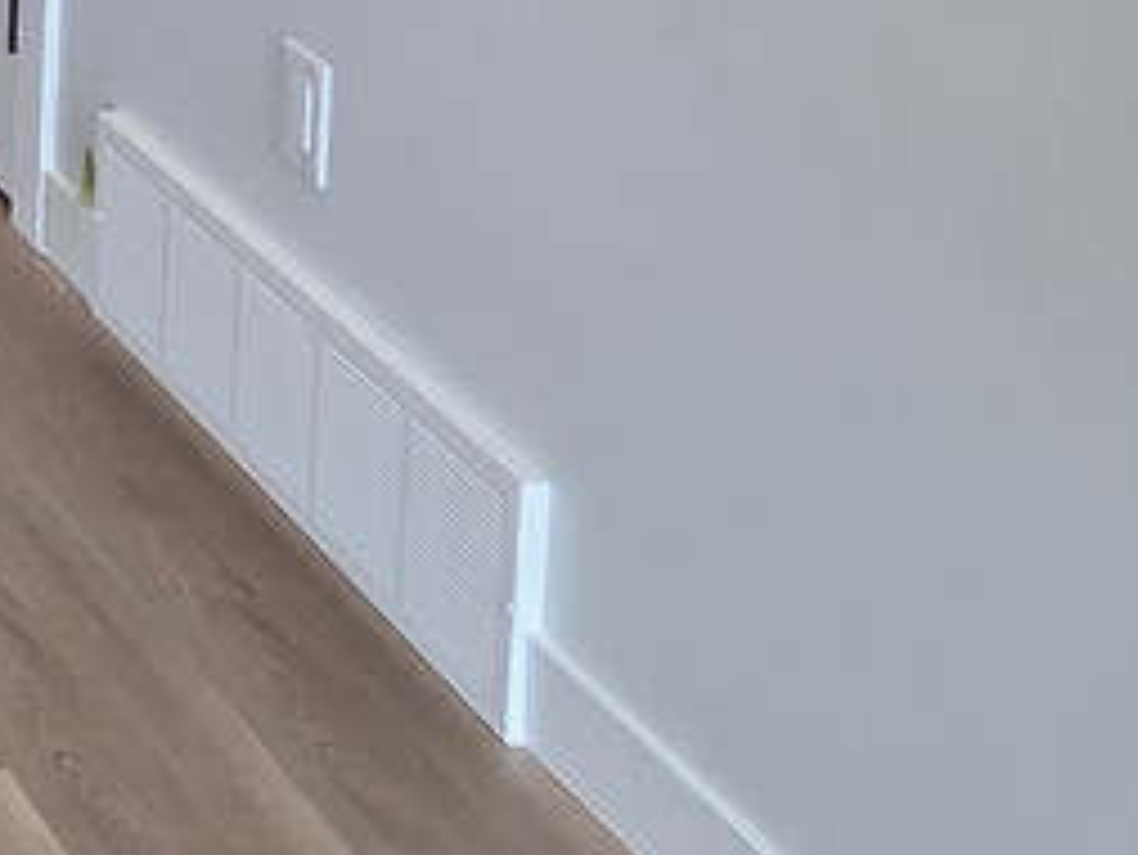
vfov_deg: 15.7
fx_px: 2598
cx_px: -1250
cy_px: -729
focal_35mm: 79
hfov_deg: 16.9
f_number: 2.2
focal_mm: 2.2
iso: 160
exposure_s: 1/120
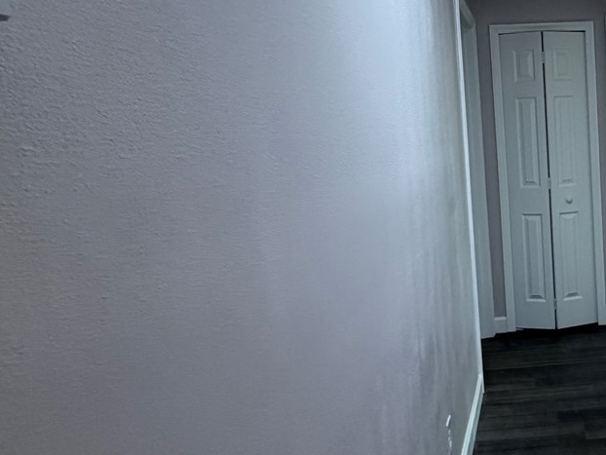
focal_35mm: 36
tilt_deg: -1.3
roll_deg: +3.7
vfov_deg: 39.5
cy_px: 182
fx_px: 630
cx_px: 593
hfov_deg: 44.4
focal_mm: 2.22
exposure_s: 1/120
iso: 250
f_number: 2.2
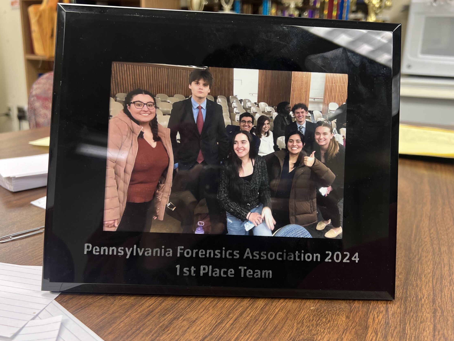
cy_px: 163
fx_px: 393
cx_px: 244
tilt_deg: -15.1
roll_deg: -2.2
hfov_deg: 59.9
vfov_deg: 46.8
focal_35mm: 30
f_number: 1.5
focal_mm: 5.7
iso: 80
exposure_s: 1/65
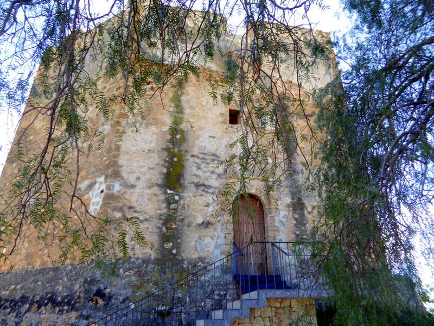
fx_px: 313
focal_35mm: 25
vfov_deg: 54.9
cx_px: 217
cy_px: 163
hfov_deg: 69.4
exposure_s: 1/200
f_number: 3.3
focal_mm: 4.3
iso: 100
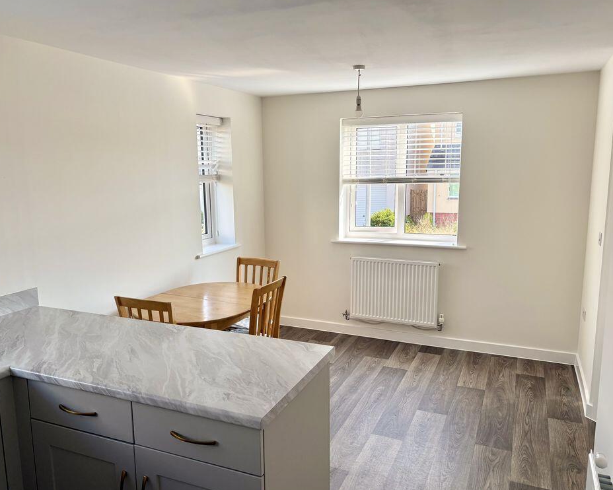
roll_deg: +1.2
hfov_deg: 62.2
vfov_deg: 51.5
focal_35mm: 28
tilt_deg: -8.7
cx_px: 297
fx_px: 508
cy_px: 244
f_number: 1.6
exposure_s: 1/450
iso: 64
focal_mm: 5.96
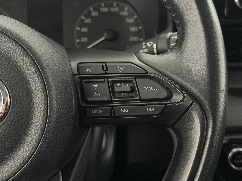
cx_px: 121
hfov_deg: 39.7
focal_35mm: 48
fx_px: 336
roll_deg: +0.1
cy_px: 90
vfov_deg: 30.3
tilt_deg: -21.2
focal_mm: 6.76
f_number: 1.78
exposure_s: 1/25
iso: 500
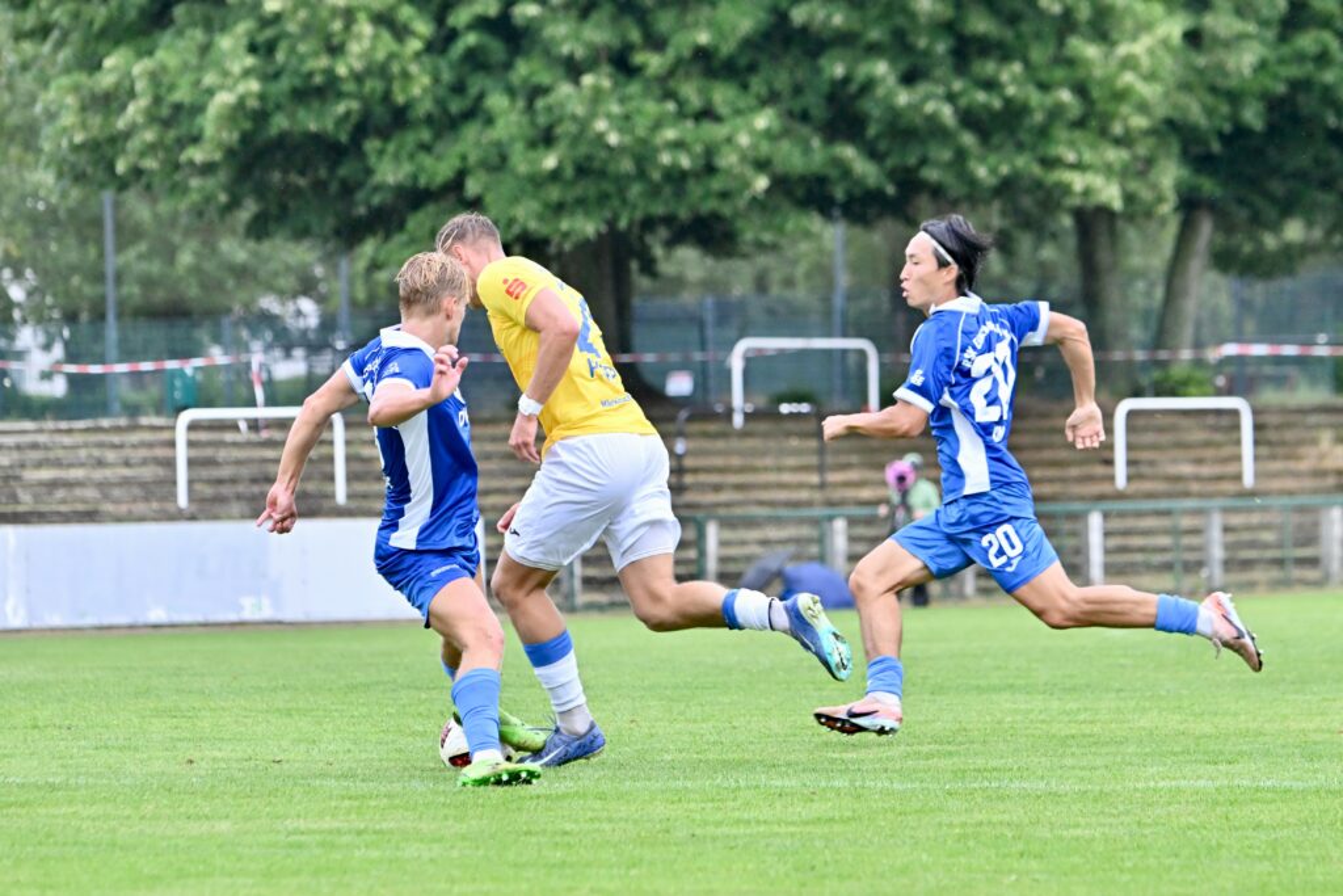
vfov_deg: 6.5
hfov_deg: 9.8
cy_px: 448
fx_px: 7835
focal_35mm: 210
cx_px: 672
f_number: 5.3
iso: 2000
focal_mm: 210
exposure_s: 1/1600
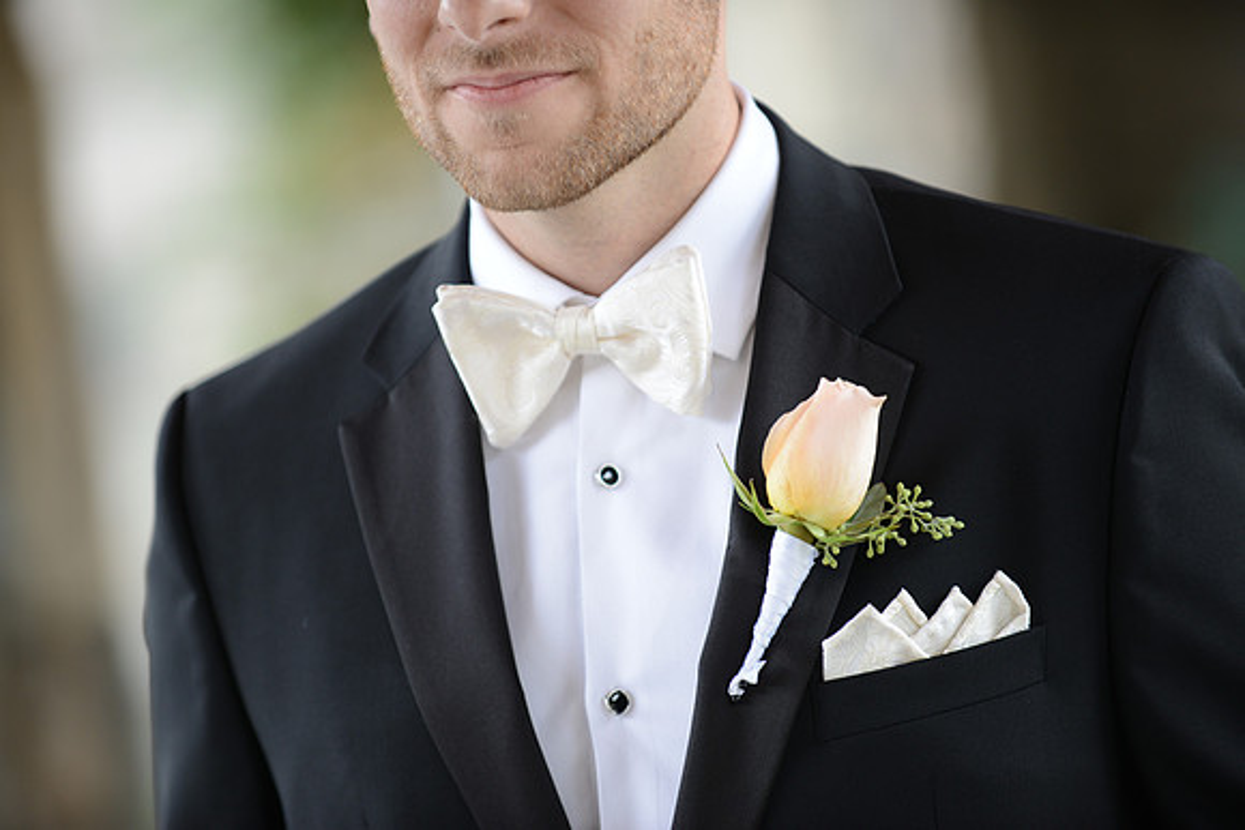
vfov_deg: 7.2
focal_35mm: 190
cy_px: 415
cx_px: 622
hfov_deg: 10.8
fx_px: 6572
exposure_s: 1/160
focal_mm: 190
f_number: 3.5
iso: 320
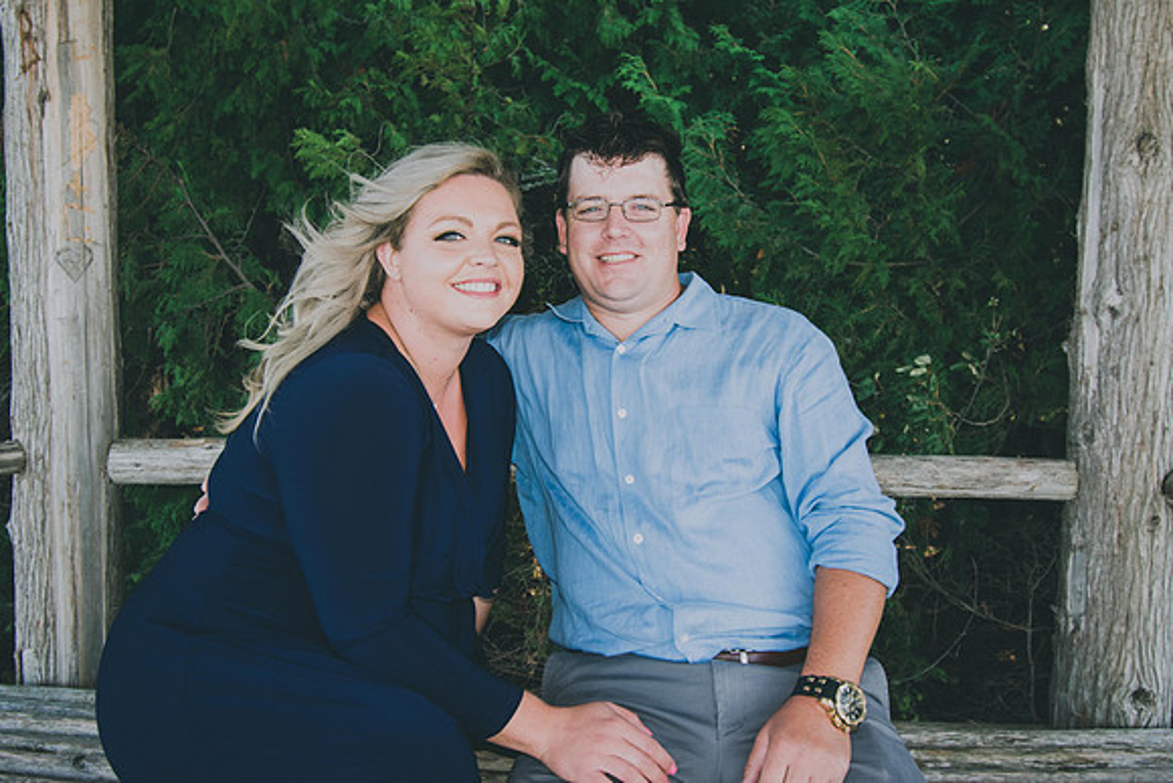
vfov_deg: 43.6
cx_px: 586
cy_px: 392
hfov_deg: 61.9
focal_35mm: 30
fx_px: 978
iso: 320
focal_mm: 20
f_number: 5.6
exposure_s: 1/125
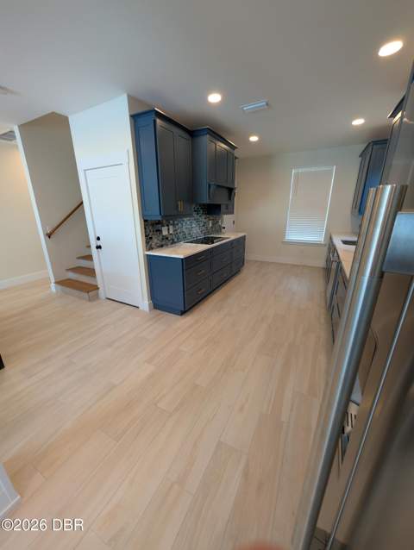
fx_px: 191
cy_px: 275
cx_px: 207
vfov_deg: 110.5
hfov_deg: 94.6
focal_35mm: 12
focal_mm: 2.02
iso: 108
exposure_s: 1/120
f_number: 1.7
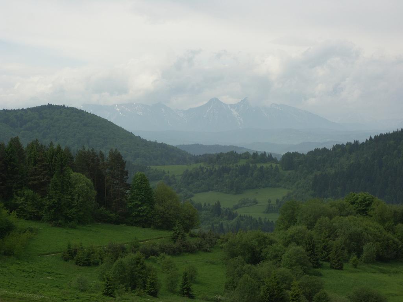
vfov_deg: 14.8
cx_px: 202
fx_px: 1164
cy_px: 151
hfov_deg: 19.6
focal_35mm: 100
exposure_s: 1/400
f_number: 8
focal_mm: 25.59
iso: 64
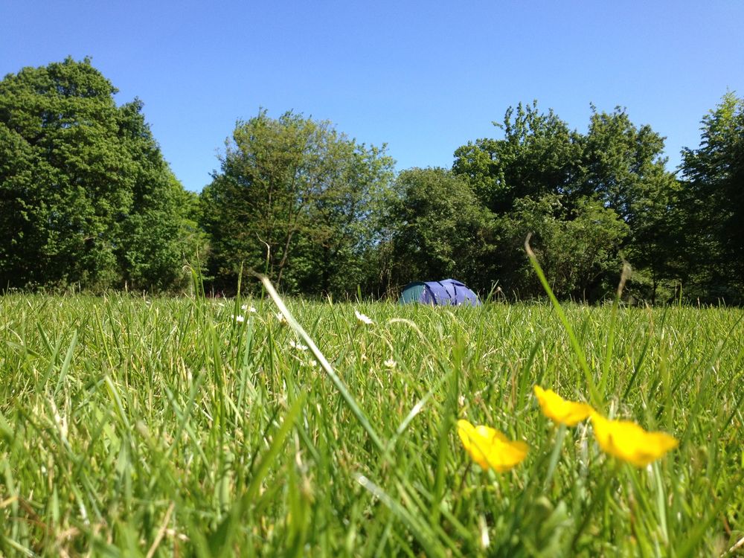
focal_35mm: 35
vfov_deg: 40.7
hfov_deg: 52.6
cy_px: 279
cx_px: 372
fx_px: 752
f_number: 2.4
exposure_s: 1/1042
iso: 64
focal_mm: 4.28
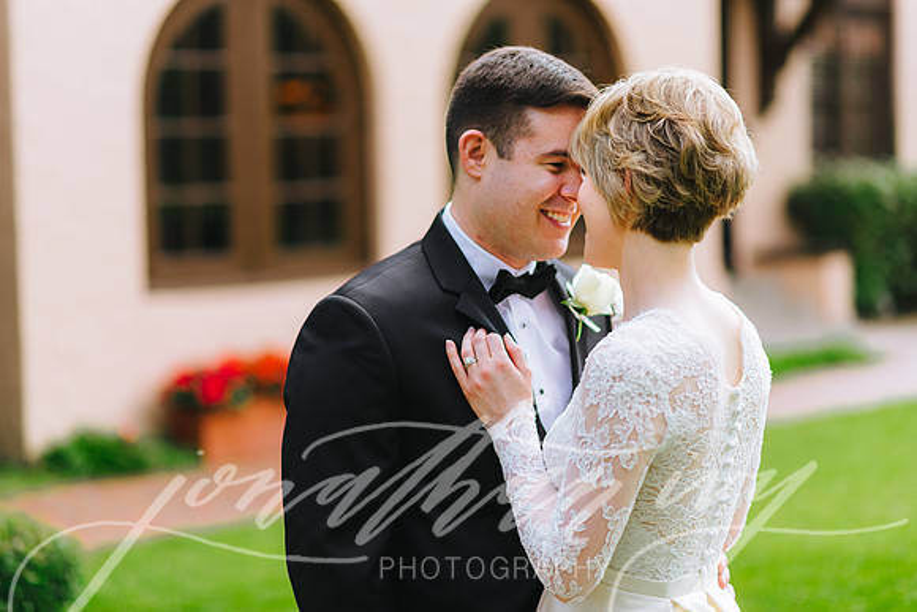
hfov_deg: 23.9
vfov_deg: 16.1
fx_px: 2166
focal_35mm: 85
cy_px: 306
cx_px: 458
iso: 200
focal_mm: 85
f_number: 2
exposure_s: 1/1600
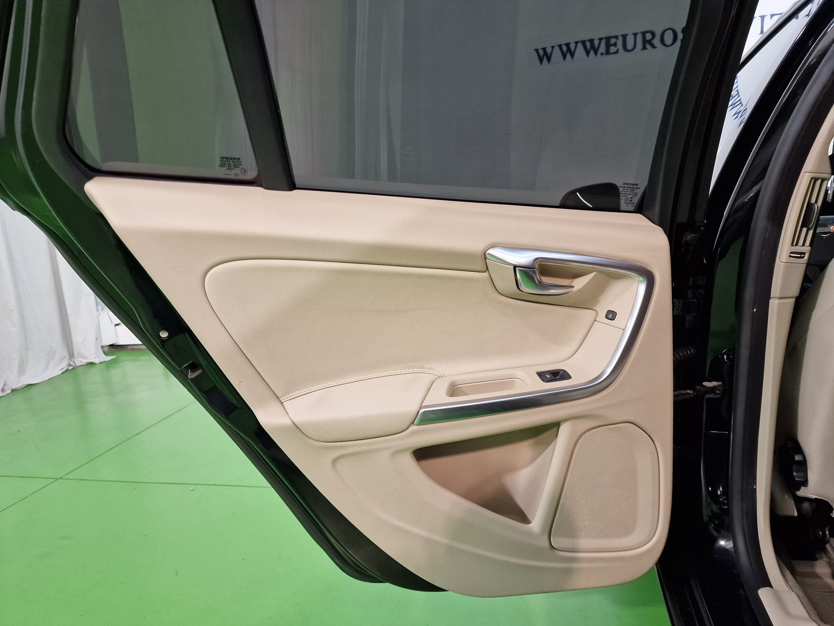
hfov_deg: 73.9
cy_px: 313
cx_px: 417
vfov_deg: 58.9
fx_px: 554
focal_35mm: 23
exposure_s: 1/100
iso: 200
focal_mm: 6.4
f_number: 1.8
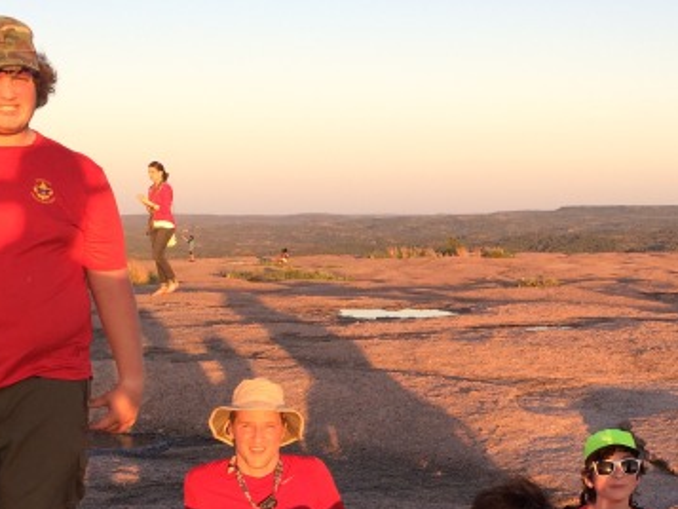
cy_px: 444
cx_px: 507
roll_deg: +1.1
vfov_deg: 22.1
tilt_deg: -11.2
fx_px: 1274
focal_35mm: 65
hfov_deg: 29.4
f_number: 2.2
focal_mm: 4.15
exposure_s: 1/236
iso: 32
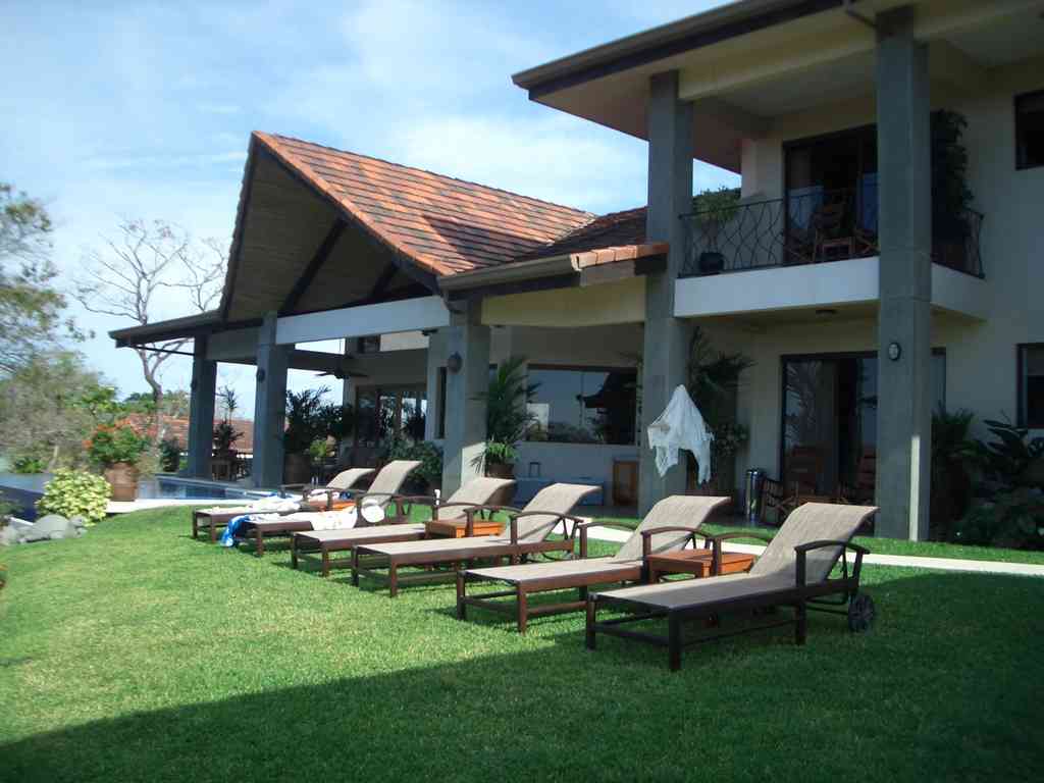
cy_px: 392
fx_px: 1056
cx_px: 522
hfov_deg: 52.6
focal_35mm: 35
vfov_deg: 40.7
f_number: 2.6
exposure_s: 1/800
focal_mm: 5.8
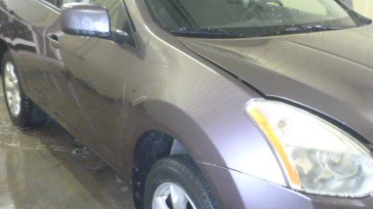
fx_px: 475
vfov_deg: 24.9
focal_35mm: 48
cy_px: 115
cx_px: 245
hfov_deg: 42.4
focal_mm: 4.5
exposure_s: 1/13
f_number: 3.9
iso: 800
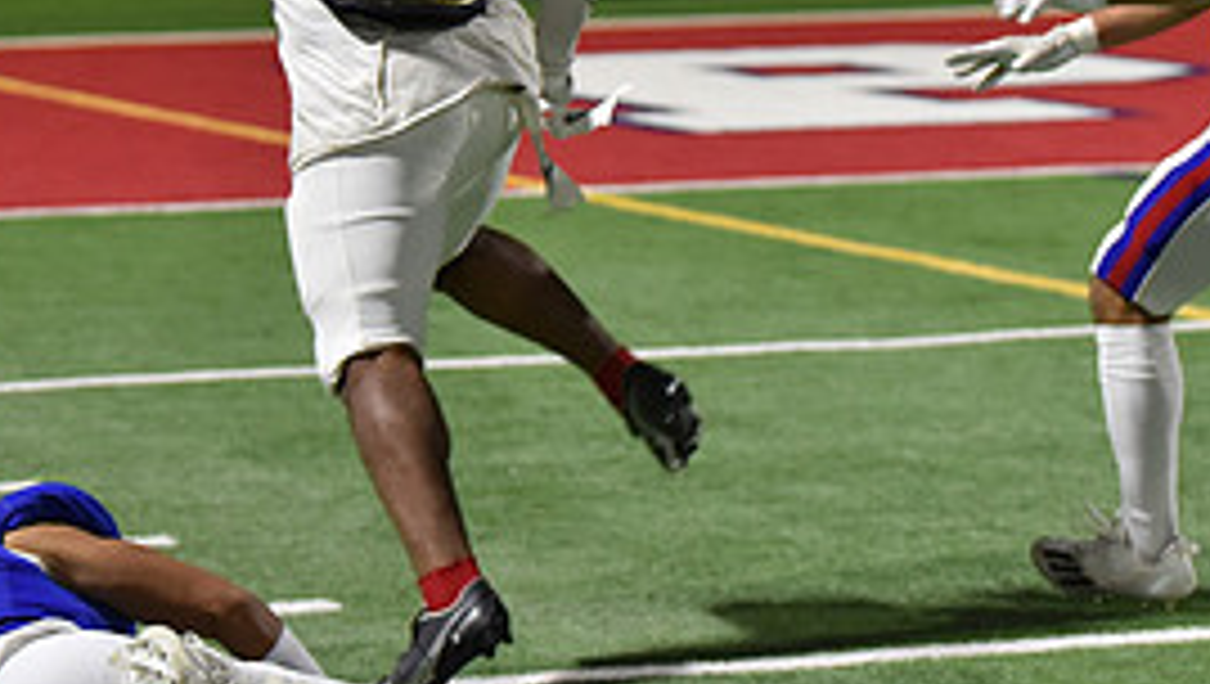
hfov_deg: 10.6
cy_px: -110
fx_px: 6520
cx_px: 481
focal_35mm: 203
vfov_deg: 6.0
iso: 2800
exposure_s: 1/500
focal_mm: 90
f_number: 2.8
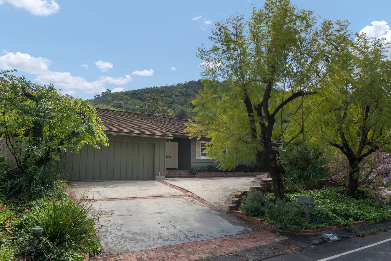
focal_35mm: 20
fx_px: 217
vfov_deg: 62.0
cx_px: 196
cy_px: 130
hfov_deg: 83.9
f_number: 14
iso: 320
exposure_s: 1/400
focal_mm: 20
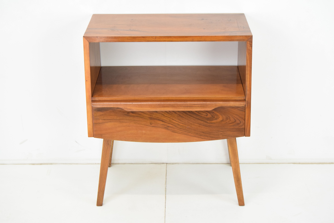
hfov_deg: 31.9
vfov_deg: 21.6
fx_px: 585
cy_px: 112
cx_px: 167
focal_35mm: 63
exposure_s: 1/160
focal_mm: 42
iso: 1600
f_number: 6.3
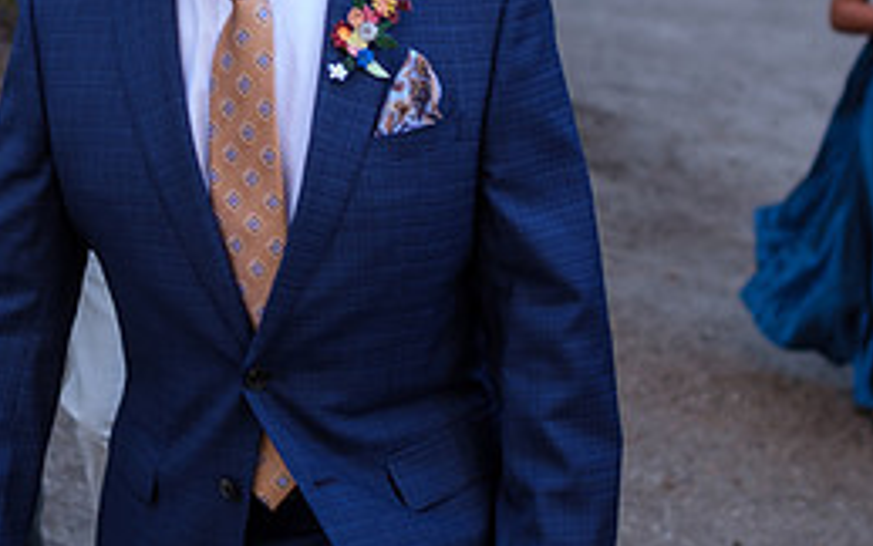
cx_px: 381
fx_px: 1904
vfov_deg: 16.2
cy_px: 130
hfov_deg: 25.8
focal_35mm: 80
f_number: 1.8
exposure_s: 1/105
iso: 160
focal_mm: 23
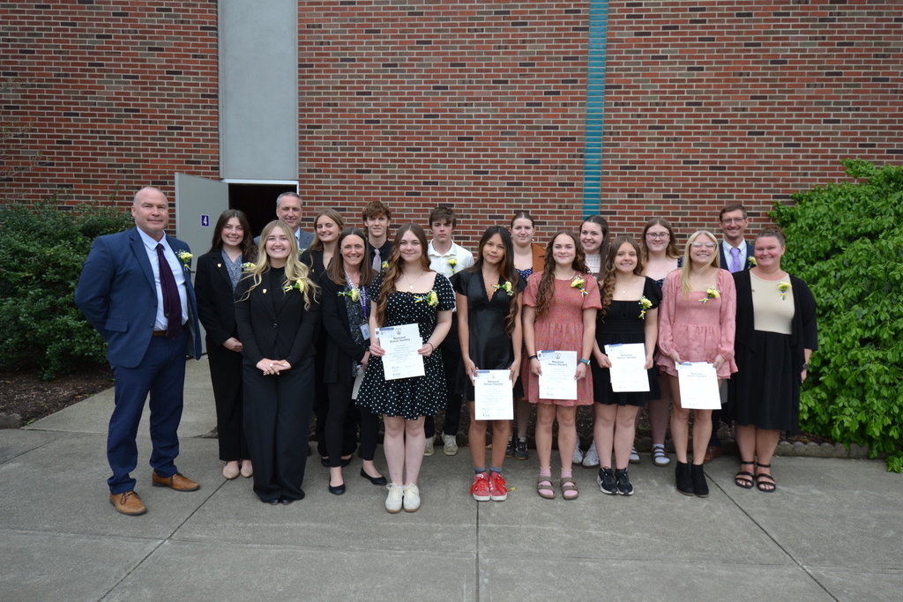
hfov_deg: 77.3
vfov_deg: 56.2
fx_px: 564
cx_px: 452
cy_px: 301
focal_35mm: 22
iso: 200
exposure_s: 1/250
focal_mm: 15
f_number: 5.6
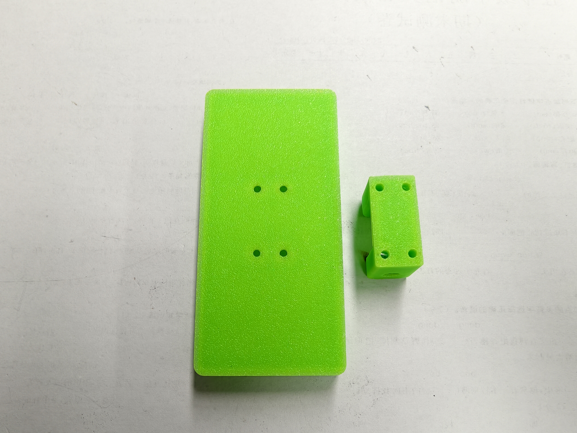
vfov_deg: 54.9
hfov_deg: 69.4
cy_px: 216
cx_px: 288
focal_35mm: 25
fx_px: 417
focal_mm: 2.32
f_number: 2
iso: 351
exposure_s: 1/33.3
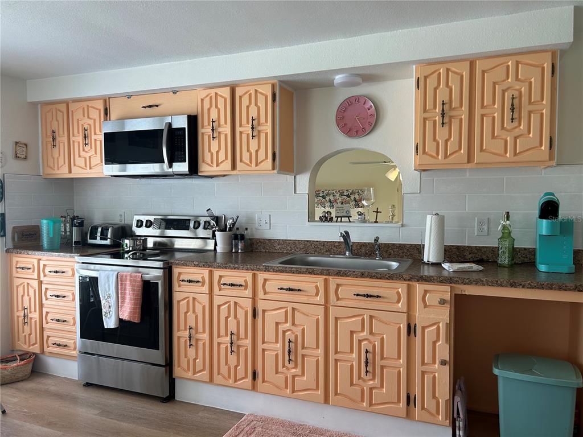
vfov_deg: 53.1
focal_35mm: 26
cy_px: 218
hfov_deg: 67.3
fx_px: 438
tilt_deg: -2.9
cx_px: 292
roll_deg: +0.7
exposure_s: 1/120
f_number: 1.5
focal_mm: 5.7
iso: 64
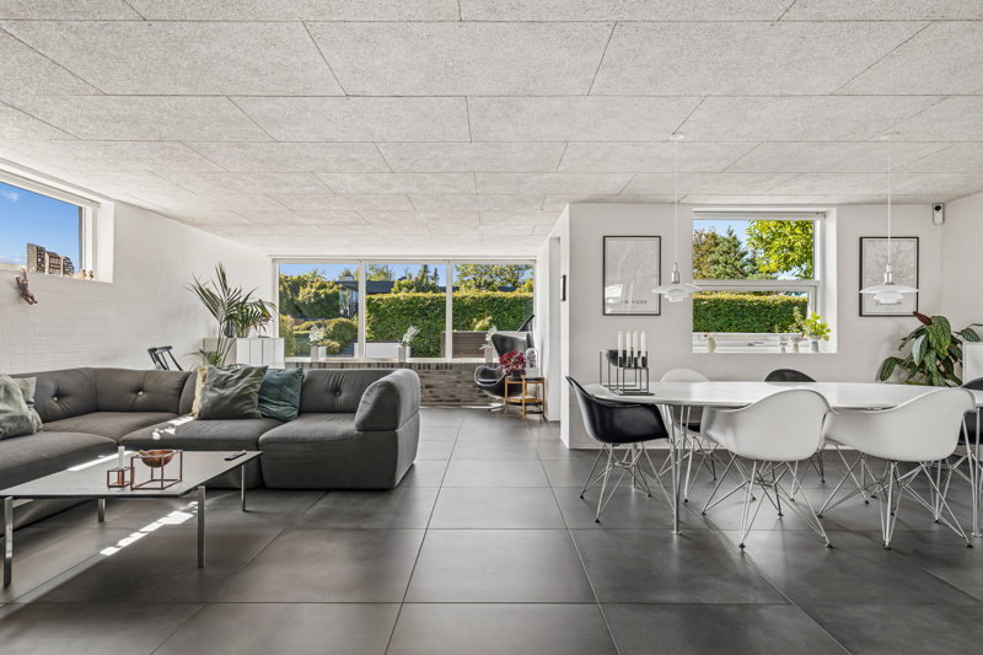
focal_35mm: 18
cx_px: 492
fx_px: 491
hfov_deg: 90.0
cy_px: 328
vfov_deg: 67.4
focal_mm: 18
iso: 400
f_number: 5.6
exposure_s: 1/60
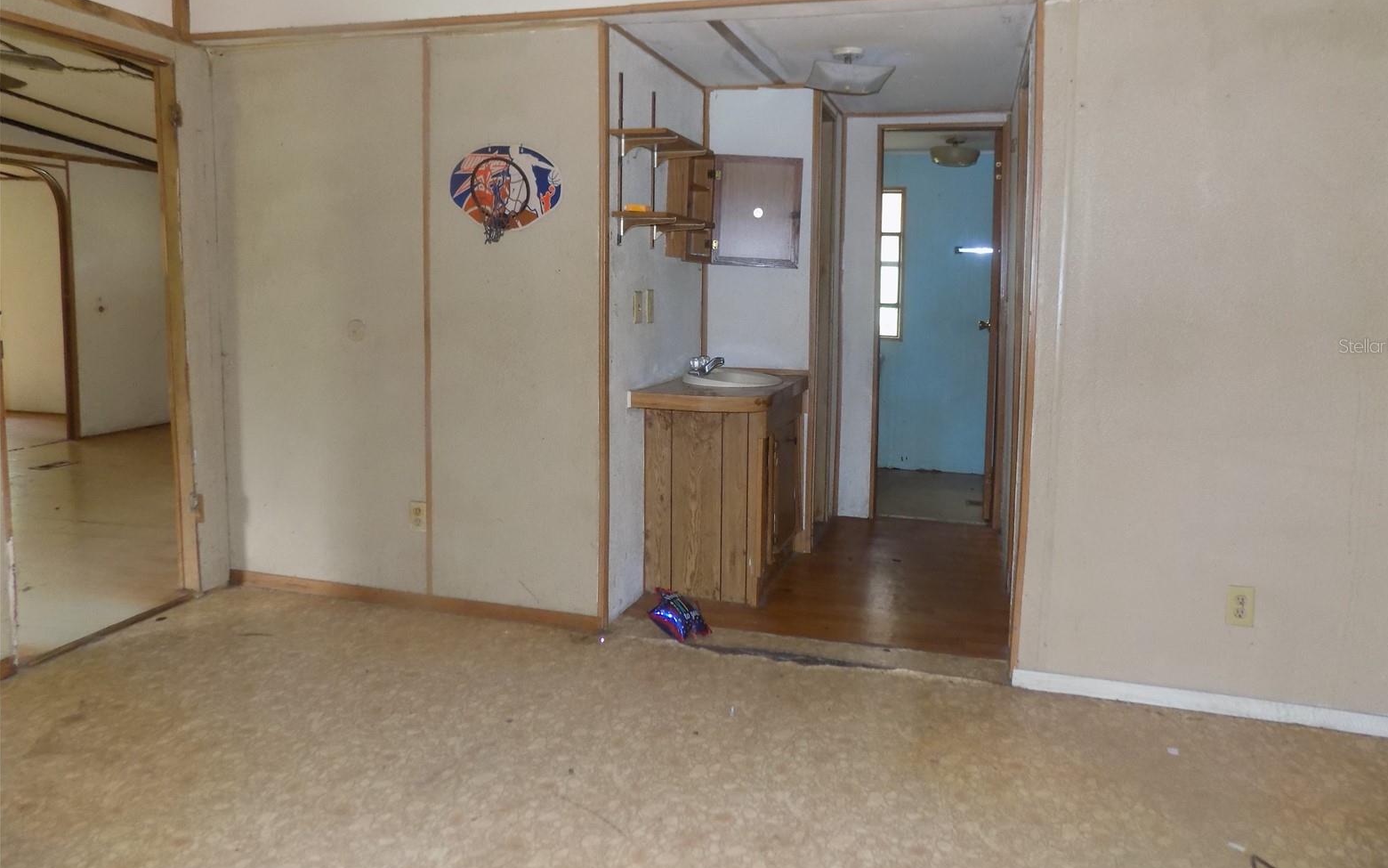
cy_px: 345
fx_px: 946
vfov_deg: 49.0
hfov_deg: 72.5
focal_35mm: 25
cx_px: 711
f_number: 3.1
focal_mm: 4
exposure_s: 1/30
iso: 220
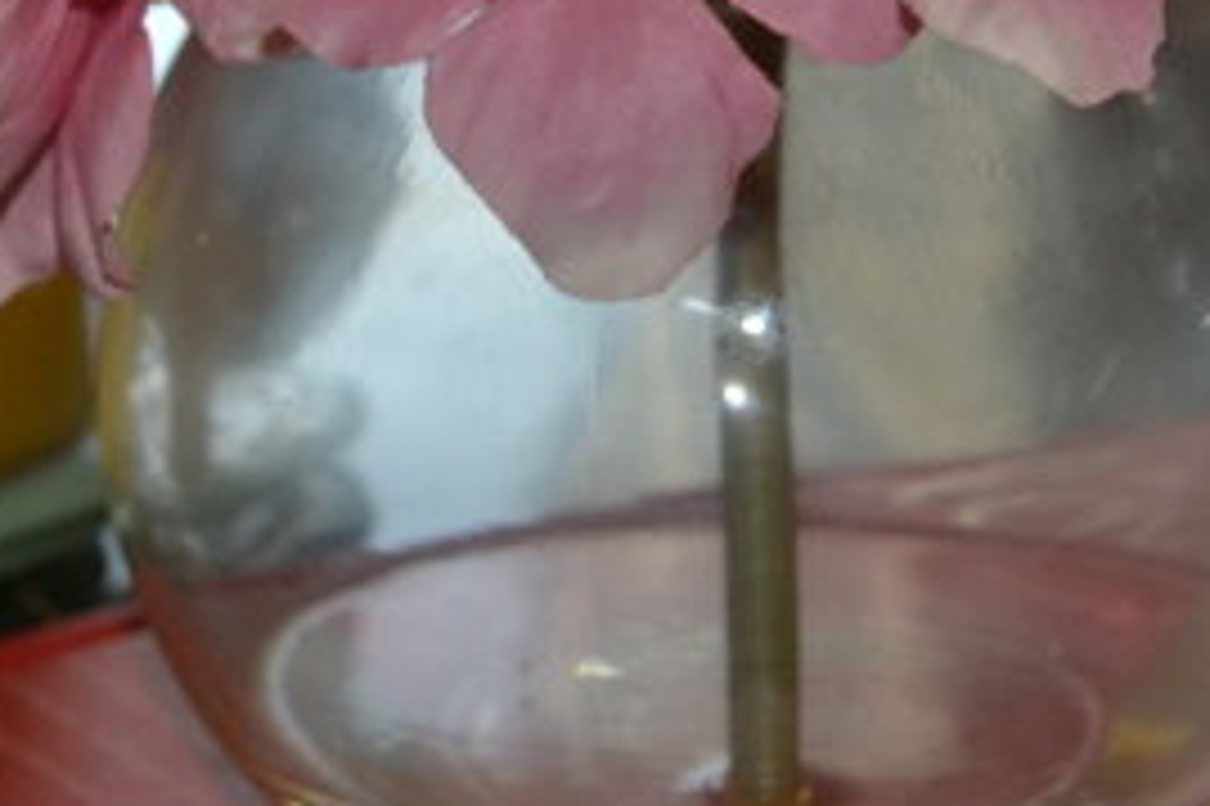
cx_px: 616
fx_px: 6147
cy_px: -151
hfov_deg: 11.2
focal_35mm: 183
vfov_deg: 7.4
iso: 360
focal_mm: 32
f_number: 4.8
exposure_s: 1/125
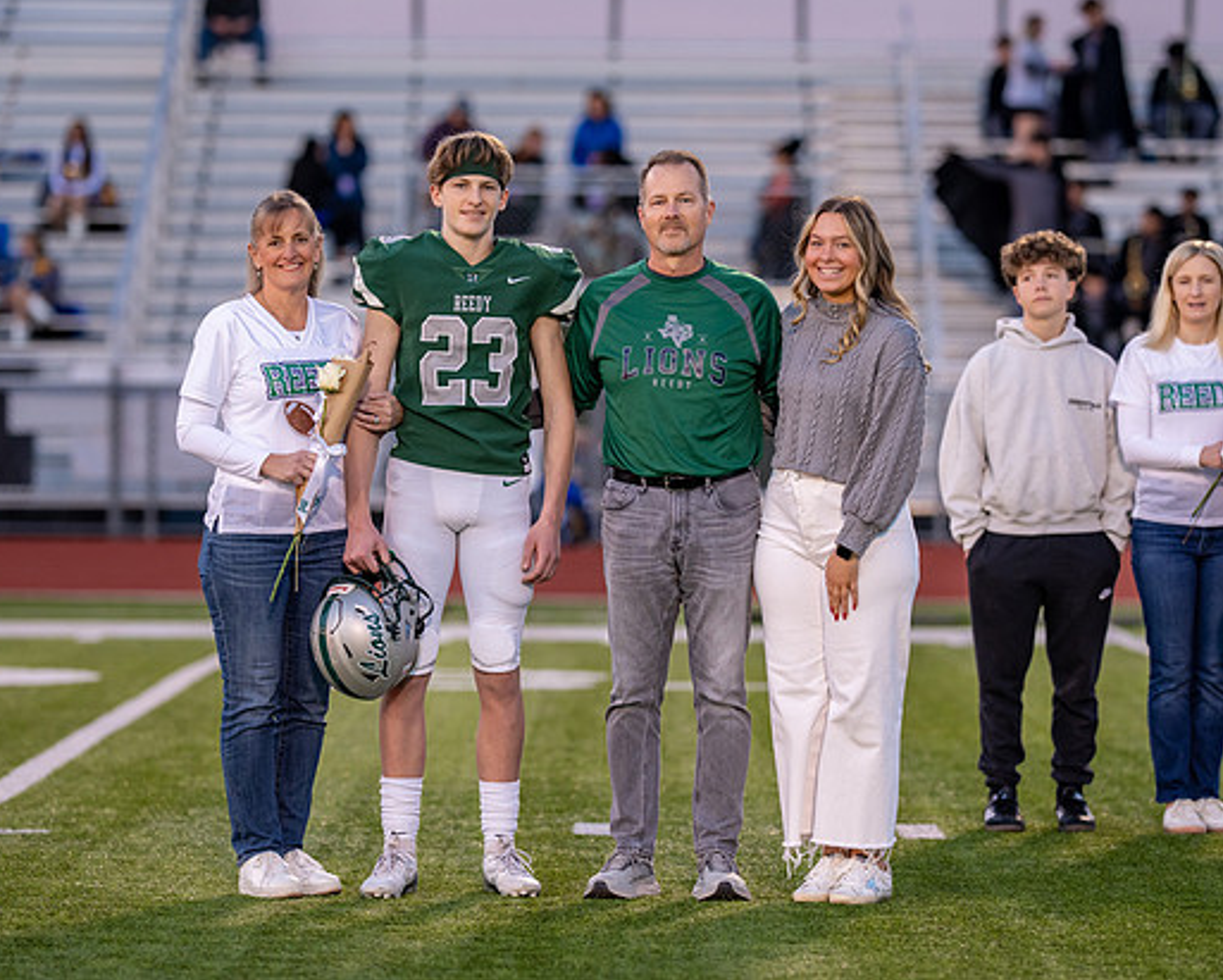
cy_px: 458
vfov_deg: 7.7
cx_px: 583
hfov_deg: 9.7
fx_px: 7243
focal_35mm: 200
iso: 500
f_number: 2.2
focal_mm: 135
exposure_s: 1/800
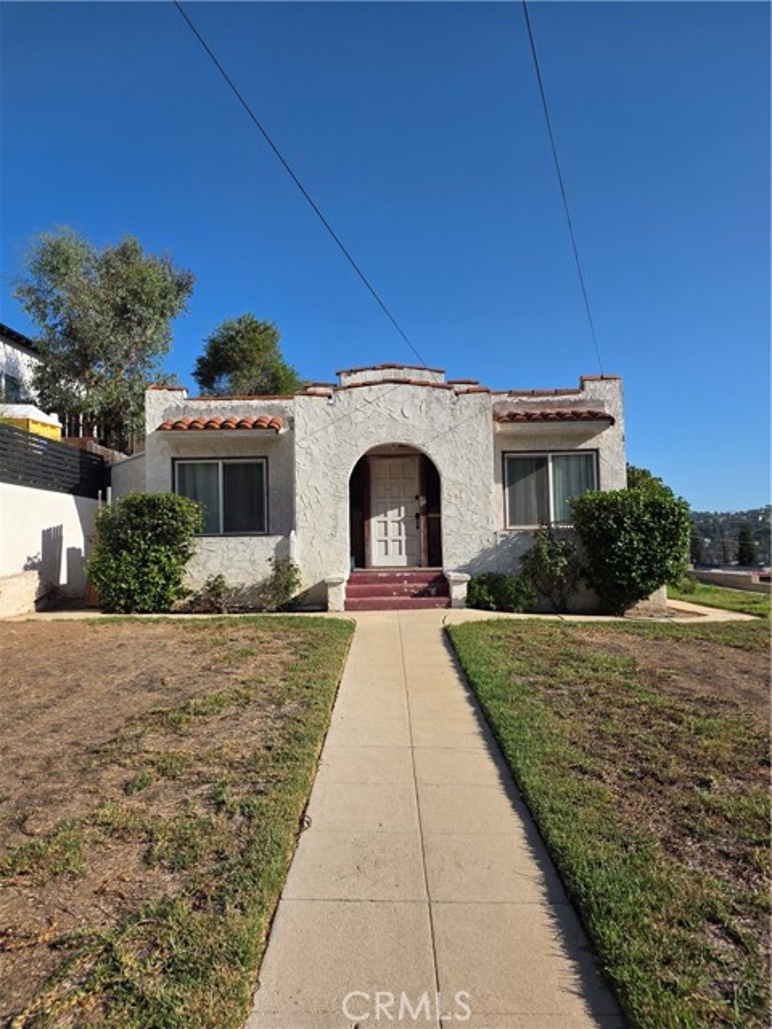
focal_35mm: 23
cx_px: 386
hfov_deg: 58.9
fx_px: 684
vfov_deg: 73.9
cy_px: 514
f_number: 1.7
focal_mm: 6.25
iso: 80
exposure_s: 1/7333
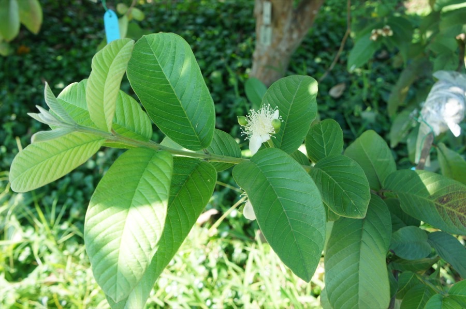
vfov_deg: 36.8
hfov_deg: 53.2
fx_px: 465
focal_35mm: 36
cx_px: 233
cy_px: 154
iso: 200
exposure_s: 1/30
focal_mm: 24
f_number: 7.1
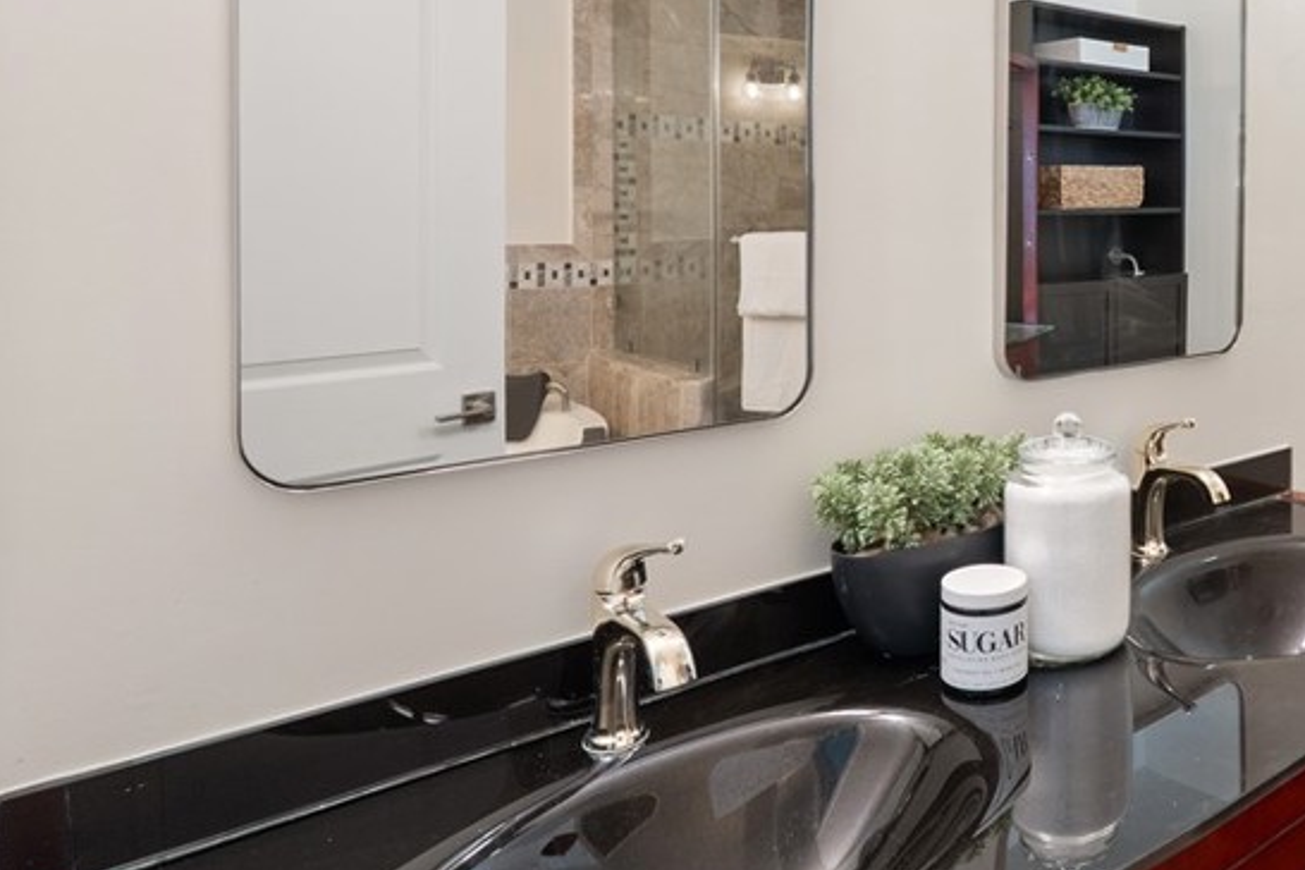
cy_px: 219
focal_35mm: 30
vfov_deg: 42.3
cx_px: 1142
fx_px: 1087
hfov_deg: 54.9
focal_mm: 16
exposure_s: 1/10
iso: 800
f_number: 9
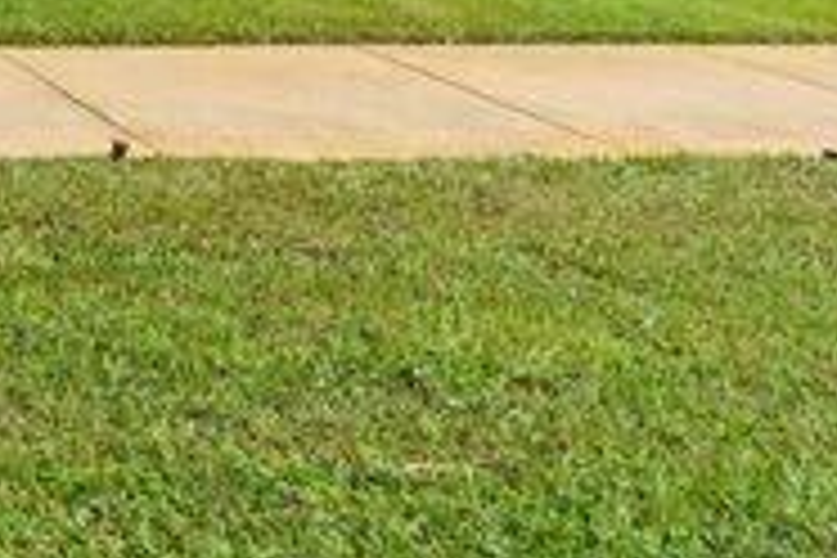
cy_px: -245
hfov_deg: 23.5
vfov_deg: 21.3
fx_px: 1279
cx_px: -580
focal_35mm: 55
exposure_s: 1/400
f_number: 4.5
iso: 100
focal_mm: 16
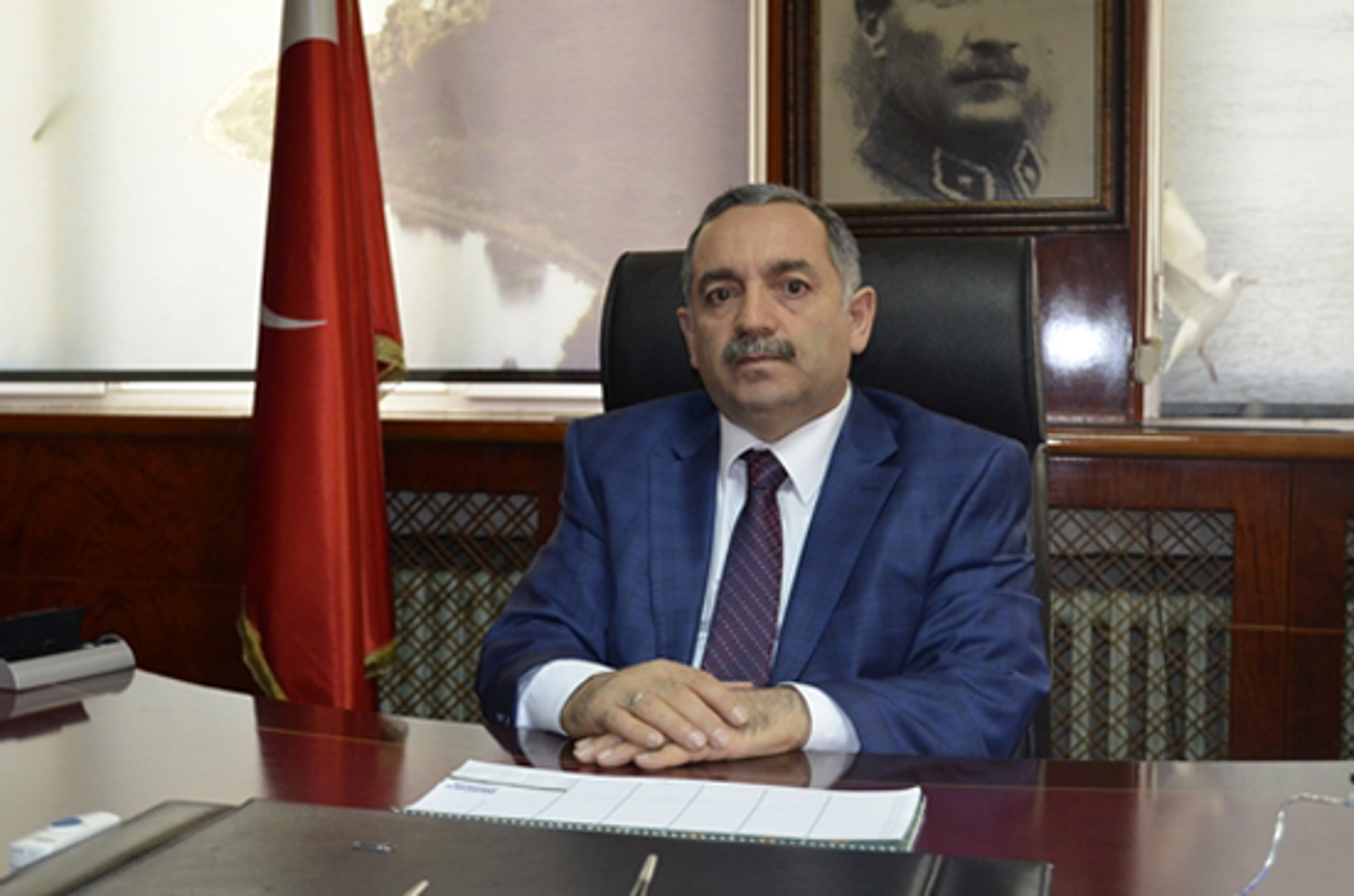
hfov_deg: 43.7
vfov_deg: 29.7
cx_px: 677
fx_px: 1689
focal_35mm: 45
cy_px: 448
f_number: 4.5
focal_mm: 30
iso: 1600
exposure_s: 1/60
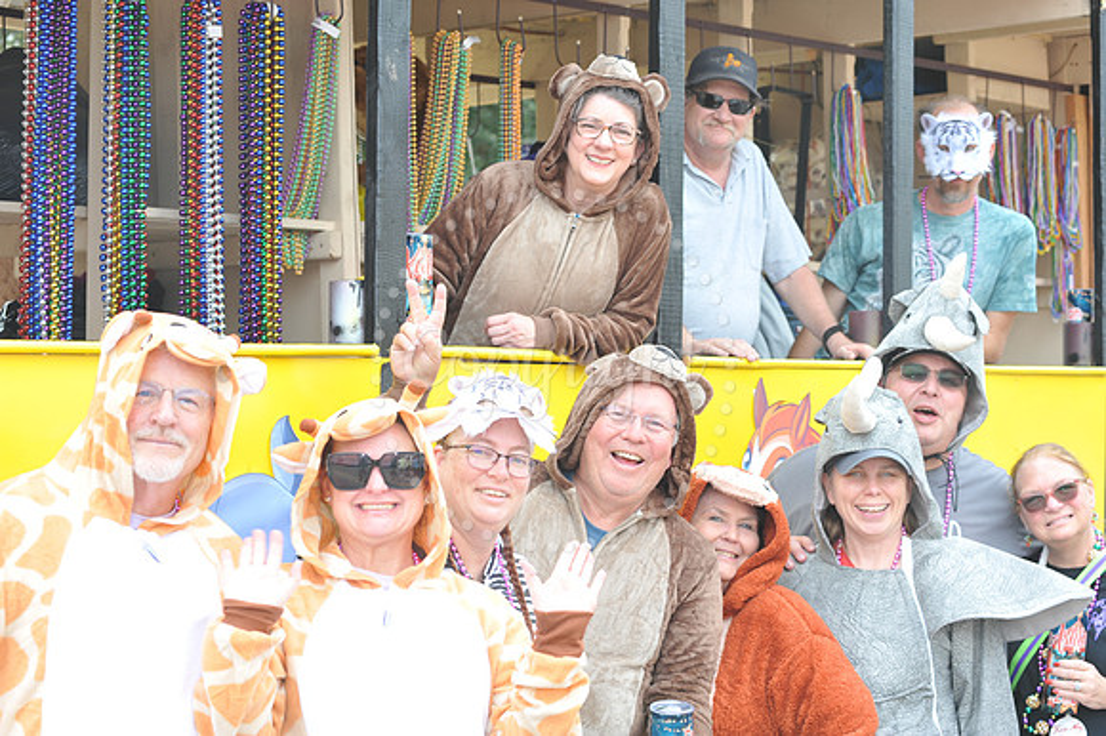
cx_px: 553
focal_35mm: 80
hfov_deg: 25.4
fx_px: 2456
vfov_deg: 17.0
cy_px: 368
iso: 200
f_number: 6.3
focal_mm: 80
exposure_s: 1/80
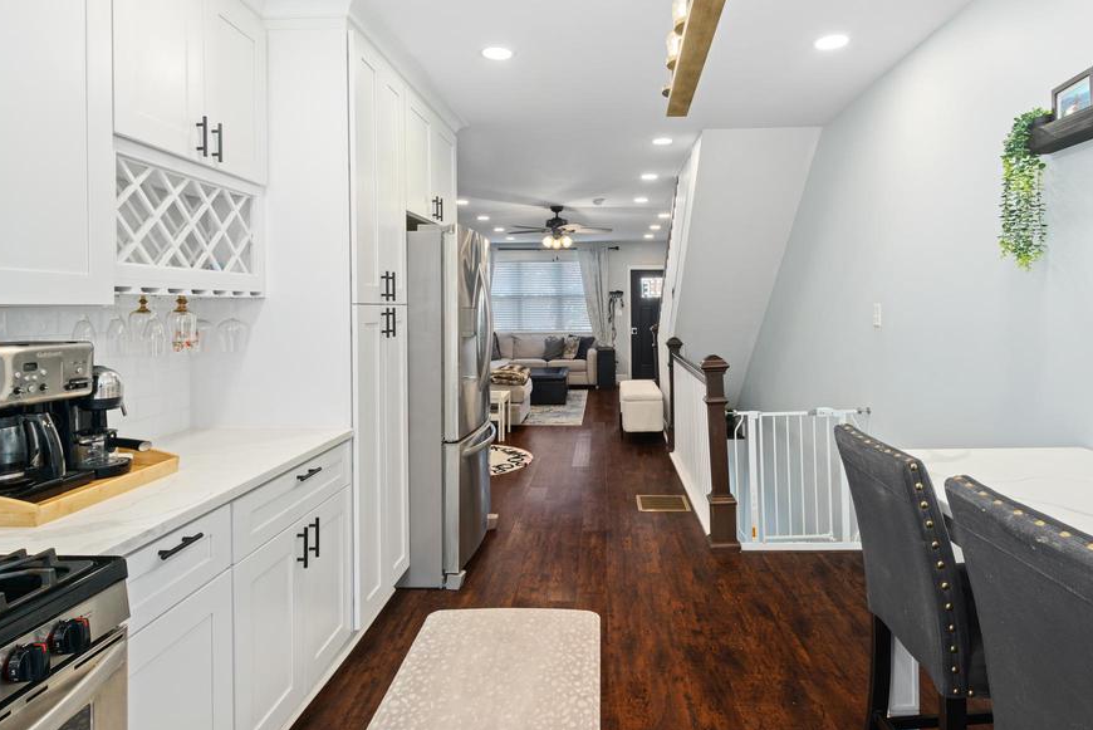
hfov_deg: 83.8
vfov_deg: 62.0
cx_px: 592
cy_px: 359
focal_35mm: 20
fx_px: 607
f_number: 8
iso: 100
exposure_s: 1.6
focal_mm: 17
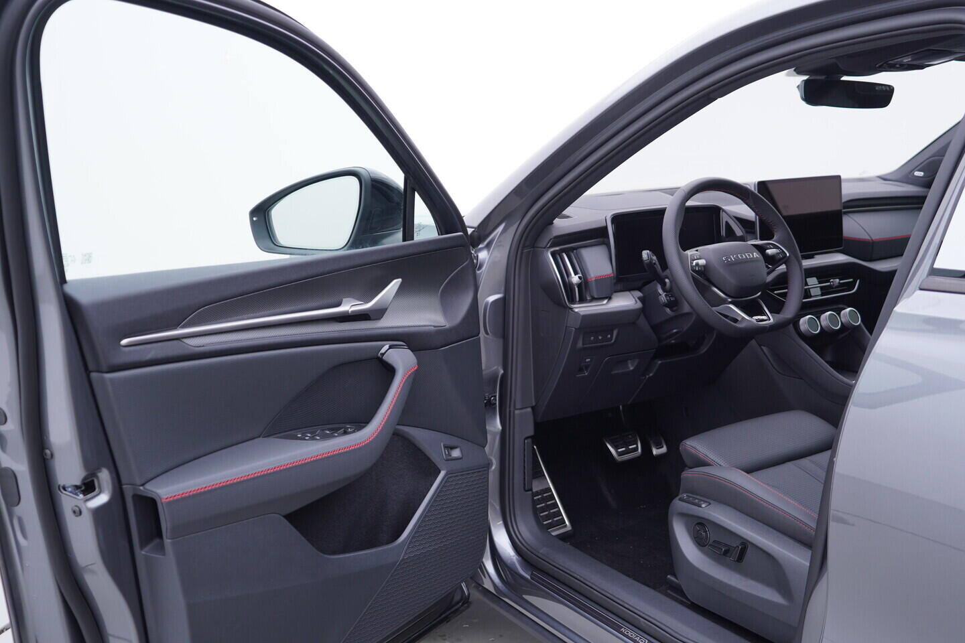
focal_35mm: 36
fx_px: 965
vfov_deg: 36.9
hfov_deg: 53.1
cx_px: 482
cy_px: 322
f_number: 3.2
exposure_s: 1/50
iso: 125
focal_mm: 24
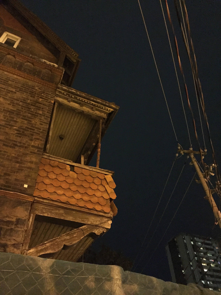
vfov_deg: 61.7
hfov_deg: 48.2
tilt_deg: +46.6
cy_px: 148
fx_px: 247
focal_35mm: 29
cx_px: 110
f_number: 2.2
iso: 2000
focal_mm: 4.15
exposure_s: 1/15
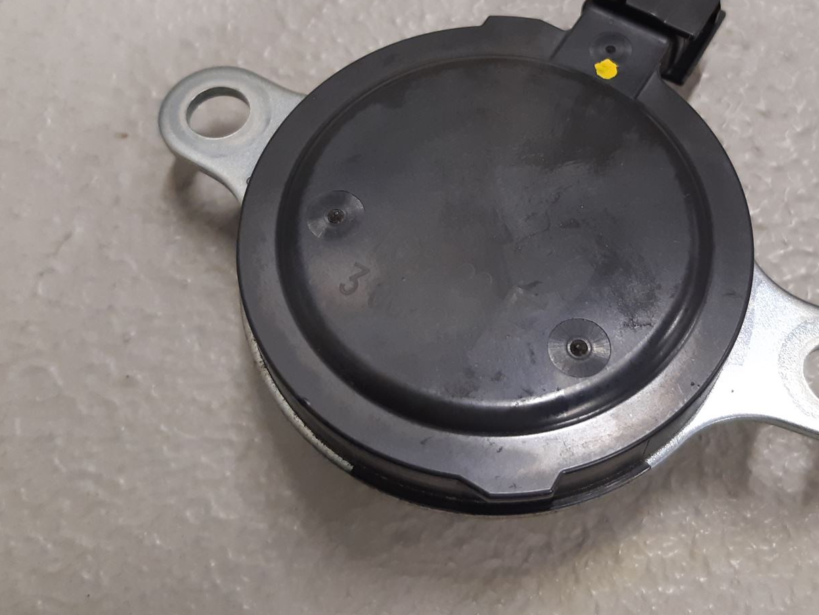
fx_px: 1041
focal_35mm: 44
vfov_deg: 32.5
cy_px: 188
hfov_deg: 42.8
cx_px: 474
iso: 160
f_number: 1.7
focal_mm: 3.93
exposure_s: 1/50
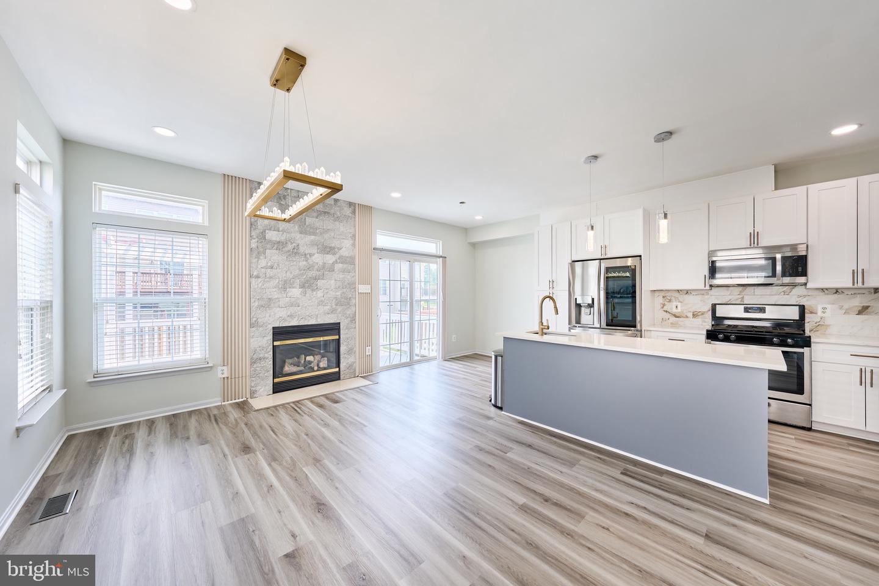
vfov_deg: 90.0
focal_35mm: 12
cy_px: 293
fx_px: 293
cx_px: 440
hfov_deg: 112.6
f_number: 10
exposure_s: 1/250
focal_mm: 12
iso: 250
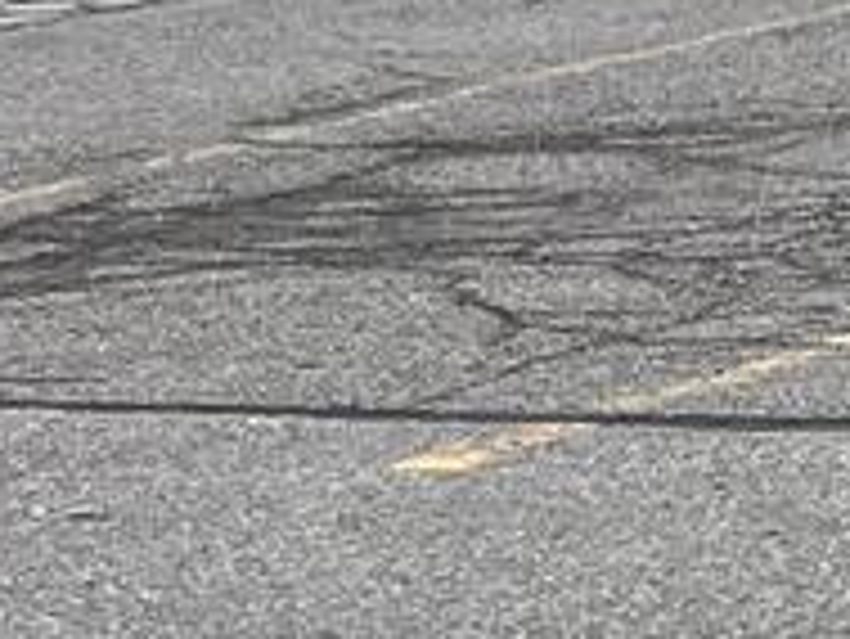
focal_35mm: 176
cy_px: 639
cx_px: 2824
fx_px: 4324
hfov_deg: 8.6
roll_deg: +0.3
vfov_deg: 8.4
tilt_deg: -15.8
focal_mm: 5.1
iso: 50
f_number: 1.6
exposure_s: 1/4016
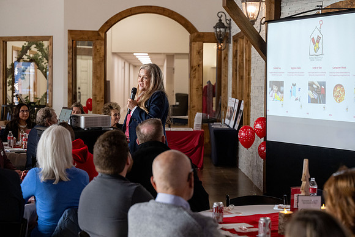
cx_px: 178
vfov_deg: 19.5
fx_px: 690
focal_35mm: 70
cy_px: 118
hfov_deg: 28.8
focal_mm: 70
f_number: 3.5
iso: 2500
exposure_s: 1/500
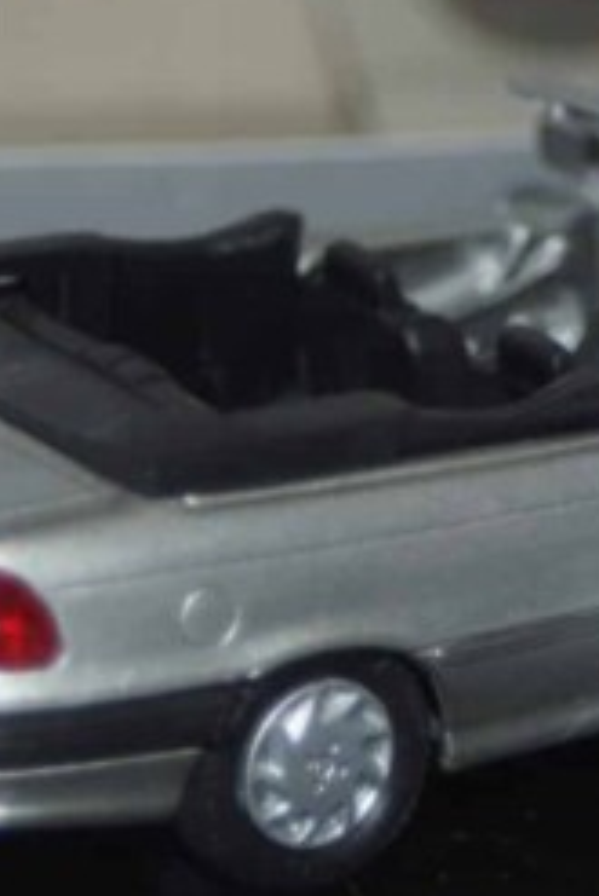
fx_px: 7252
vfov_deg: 7.1
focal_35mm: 291
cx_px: 581
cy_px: 501
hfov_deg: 4.7
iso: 200
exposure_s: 1/60
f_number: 5.6
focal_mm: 80
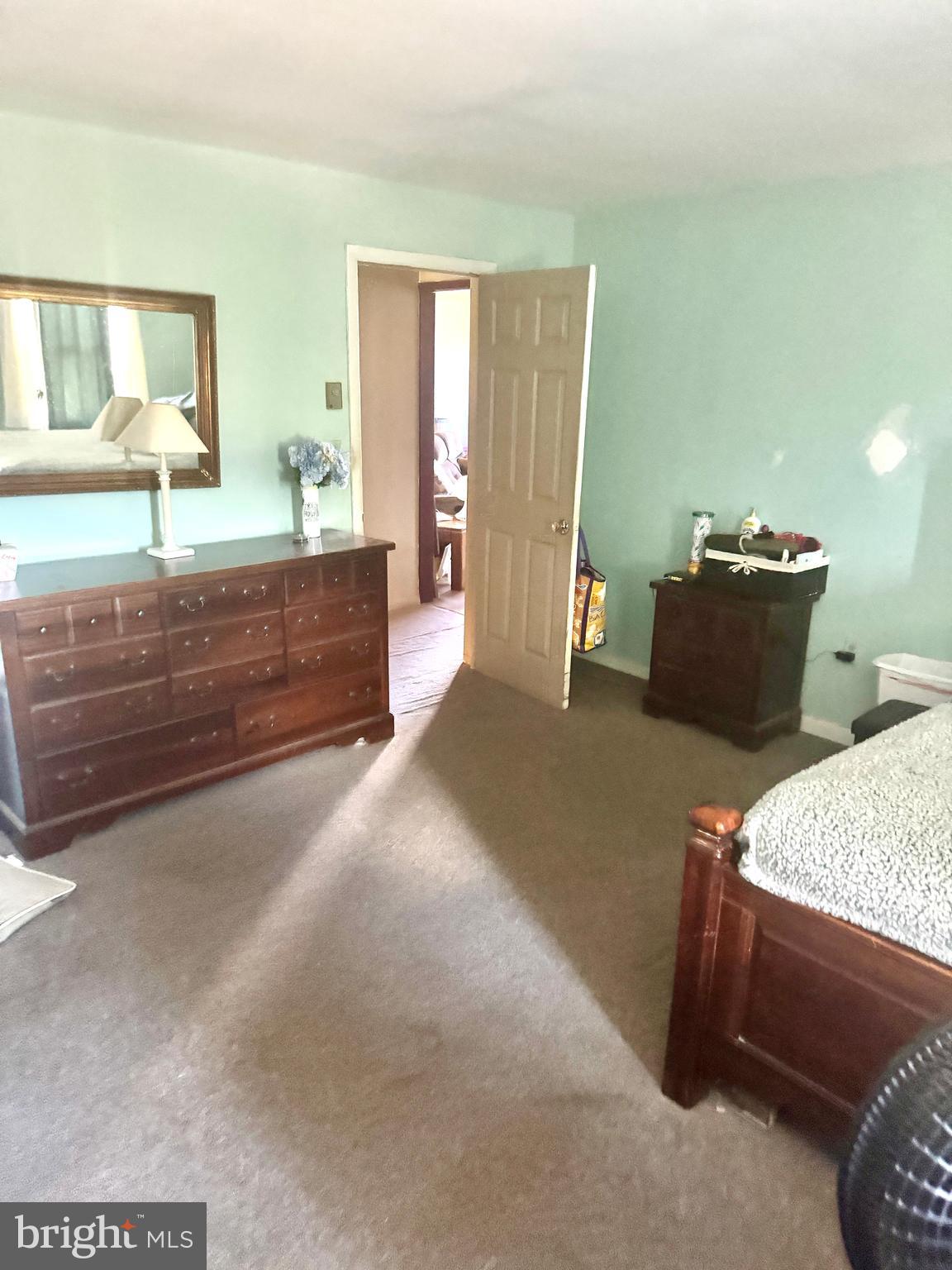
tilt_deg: -19.6
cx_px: 476
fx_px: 880
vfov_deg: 71.6
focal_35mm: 24
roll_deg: -0.2
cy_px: 635
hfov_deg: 56.8
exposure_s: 1/30
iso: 1250
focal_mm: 6.76
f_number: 1.78
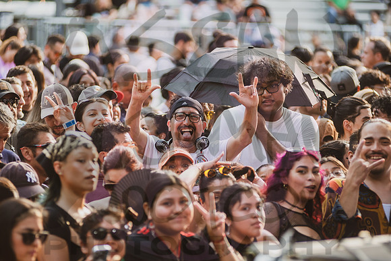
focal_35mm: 209
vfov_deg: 6.6
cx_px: 197
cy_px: 149
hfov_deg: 9.8
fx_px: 2272
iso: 400
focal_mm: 170
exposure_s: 1/500
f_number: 3.2
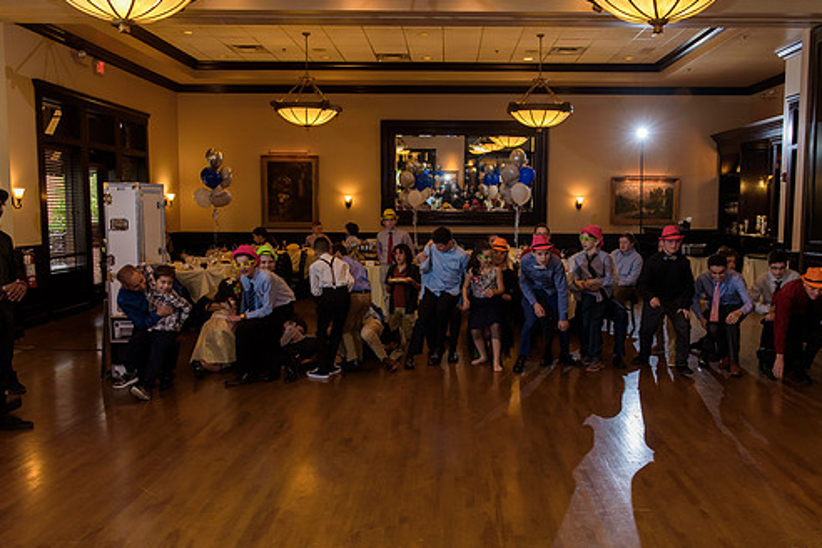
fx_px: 753
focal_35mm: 33
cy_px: 278
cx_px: 458
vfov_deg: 40.0
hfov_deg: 57.1
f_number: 3.2
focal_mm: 28
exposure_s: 1/125
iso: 1600
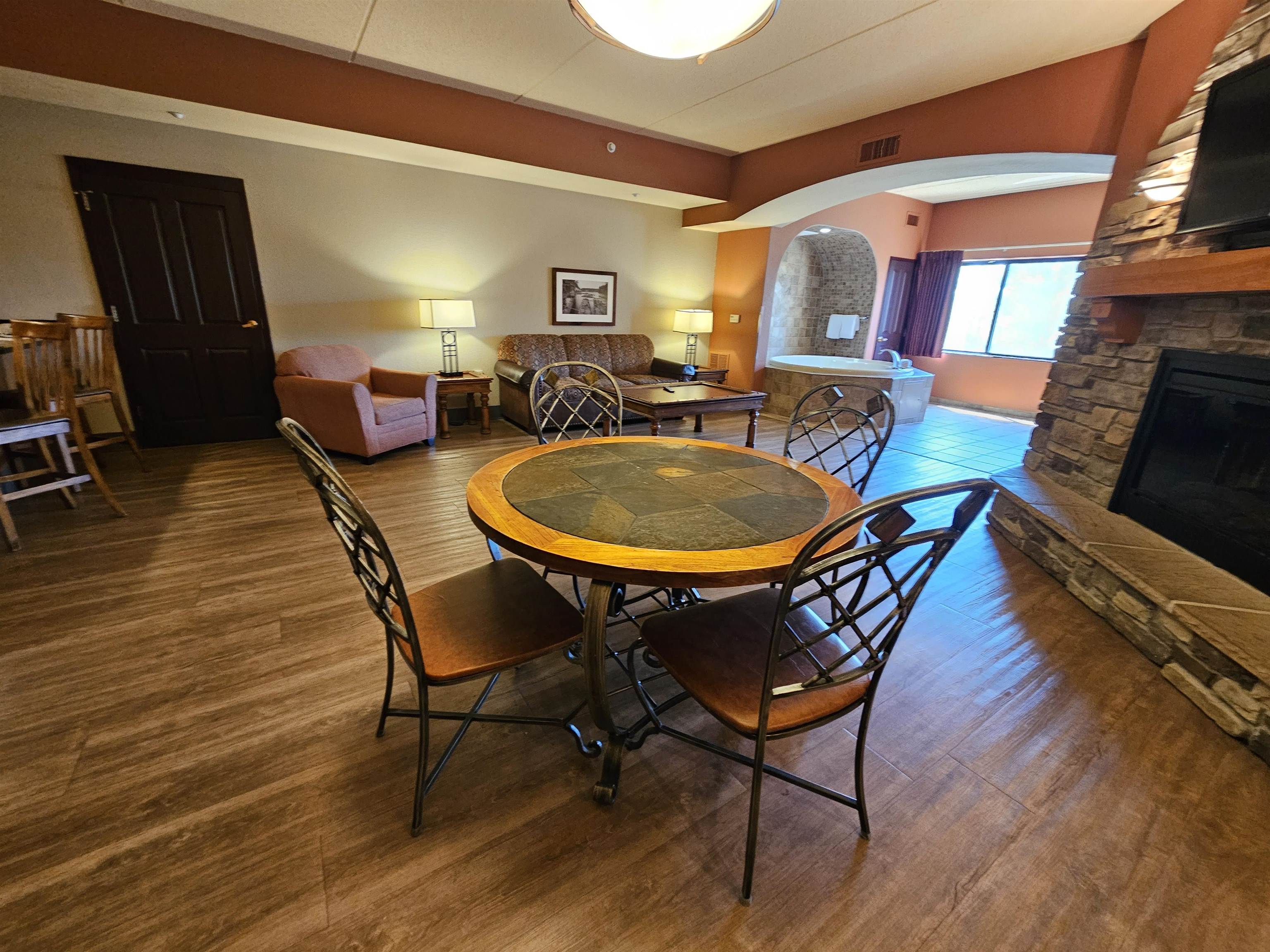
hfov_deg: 106.2
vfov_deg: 89.9
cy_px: 476
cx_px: 635
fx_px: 477
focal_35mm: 13
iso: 400
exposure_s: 1/30
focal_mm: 2.2
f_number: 2.2
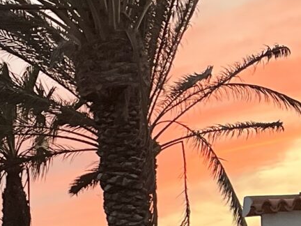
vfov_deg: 9.6
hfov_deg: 12.5
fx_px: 1339
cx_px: -70
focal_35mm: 154
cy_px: 150
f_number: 1.5
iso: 125
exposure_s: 1/105
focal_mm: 5.7
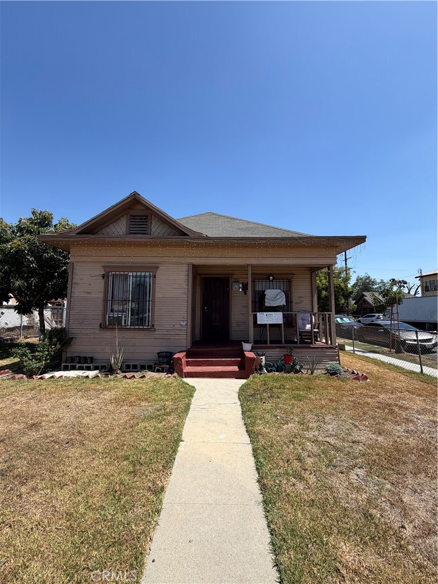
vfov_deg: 102.1
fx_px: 236
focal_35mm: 14
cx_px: 219
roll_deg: +0.1
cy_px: 292
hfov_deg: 85.7
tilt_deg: +4.8
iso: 25
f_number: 2.2
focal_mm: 2.22
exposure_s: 1/770
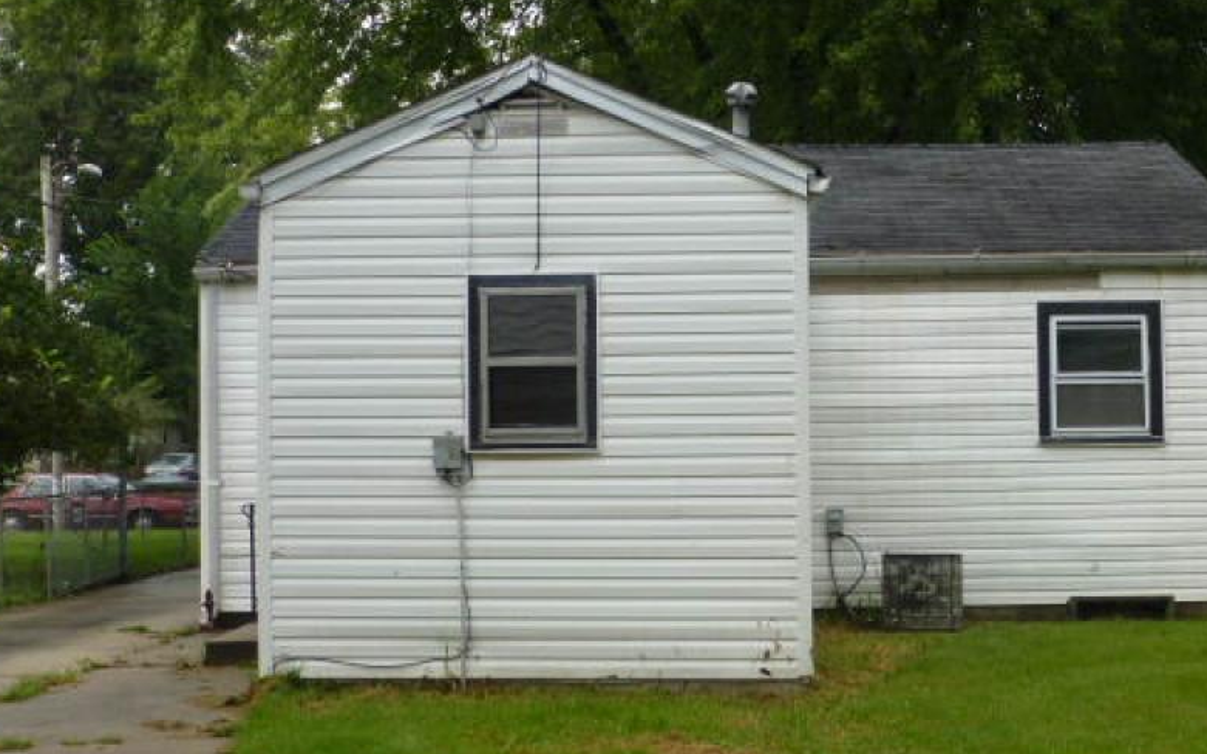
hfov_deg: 35.6
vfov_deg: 22.7
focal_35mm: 57
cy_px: 324
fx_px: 1875
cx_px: 671
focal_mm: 7.4
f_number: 3.9
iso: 100
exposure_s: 1/200
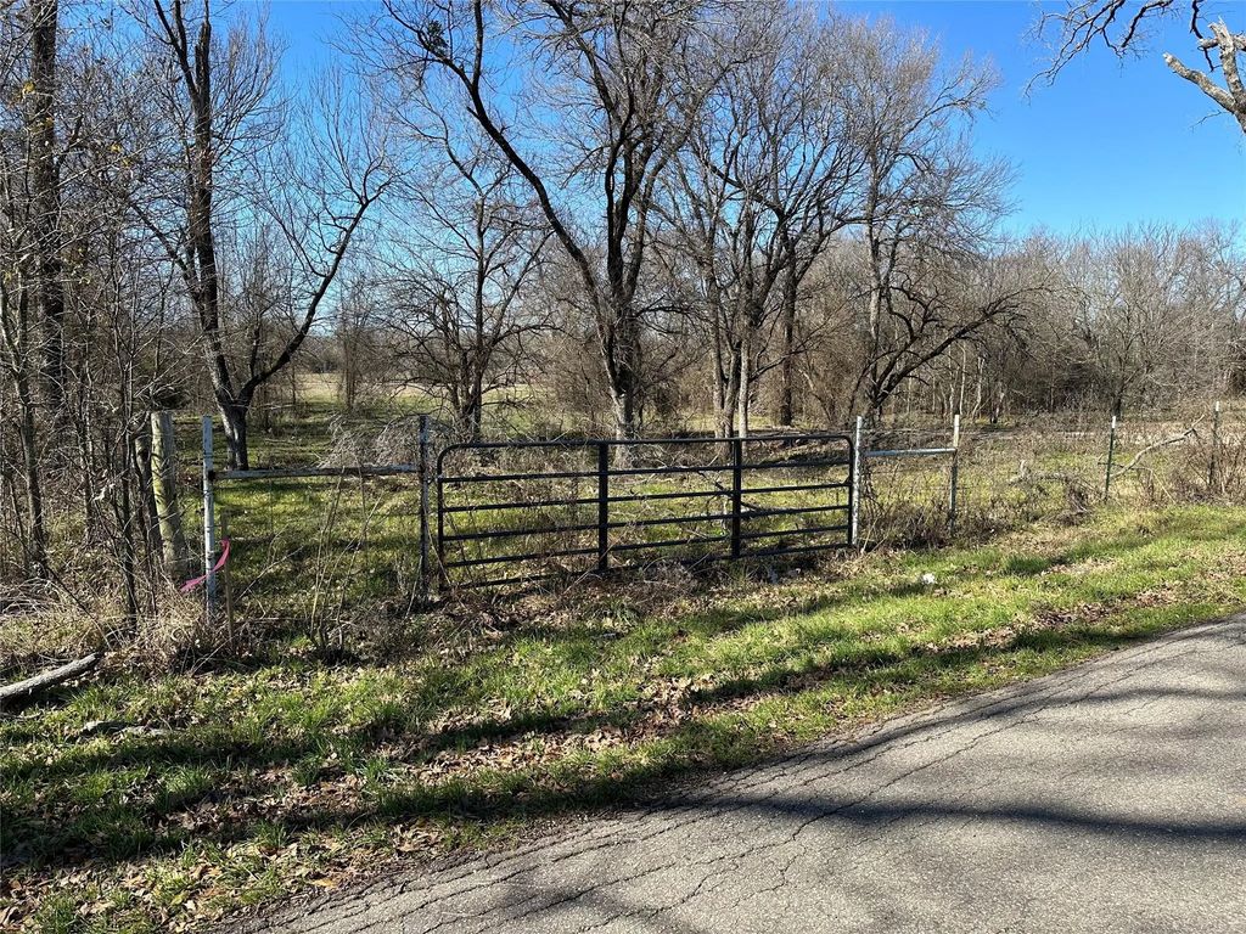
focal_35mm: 24
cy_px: 467
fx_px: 864
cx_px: 623
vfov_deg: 56.8
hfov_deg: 71.6
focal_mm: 6.86
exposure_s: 1/2252
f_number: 1.78
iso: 80
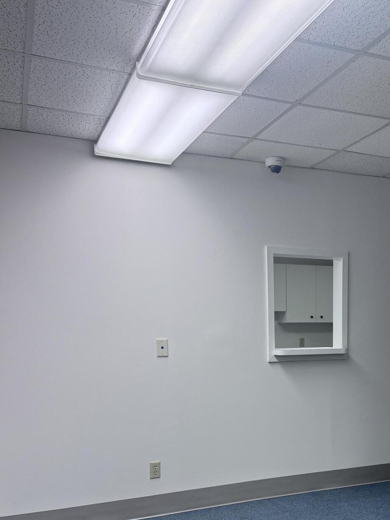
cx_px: 302
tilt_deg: -7.0
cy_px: 407
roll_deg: +0.4
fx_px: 571
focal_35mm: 38
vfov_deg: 46.7
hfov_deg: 36.6
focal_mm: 6.76
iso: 64
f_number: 1.78
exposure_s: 1/120
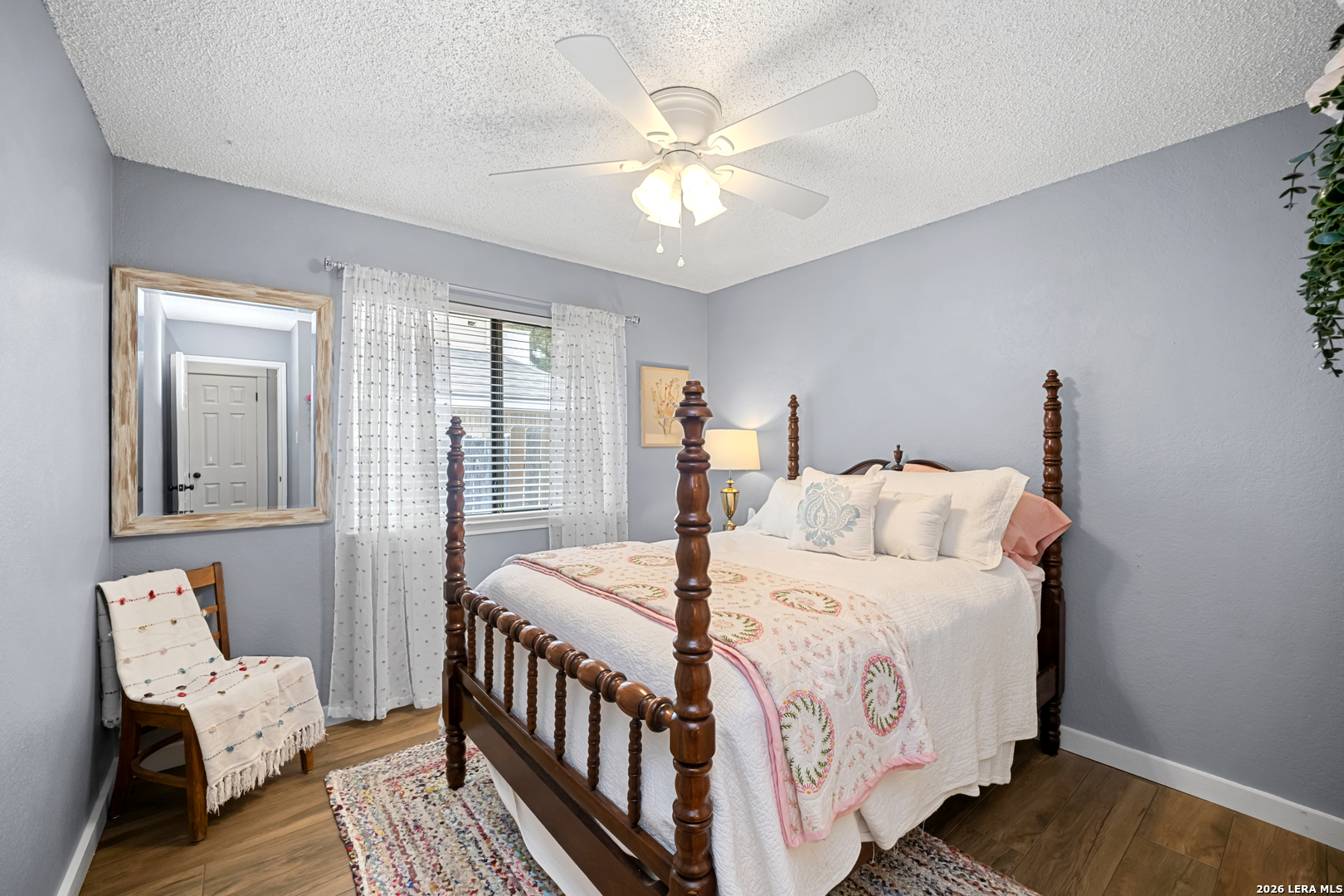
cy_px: 448
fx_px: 523
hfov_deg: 104.3
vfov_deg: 81.2
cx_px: 672
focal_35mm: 14
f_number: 7.1
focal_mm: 9
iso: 500
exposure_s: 1/6
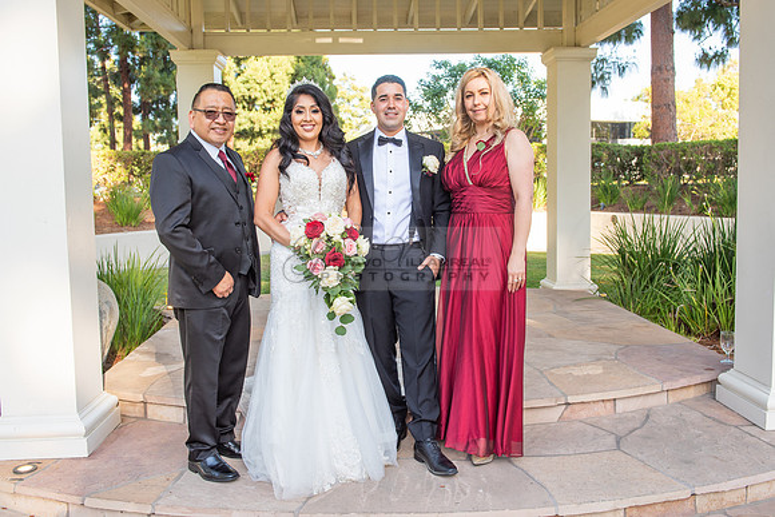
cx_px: 391
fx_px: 705
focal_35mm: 33
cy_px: 236
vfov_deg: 40.2
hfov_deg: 57.6
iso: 200
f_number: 5.6
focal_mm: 29
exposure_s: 1/160
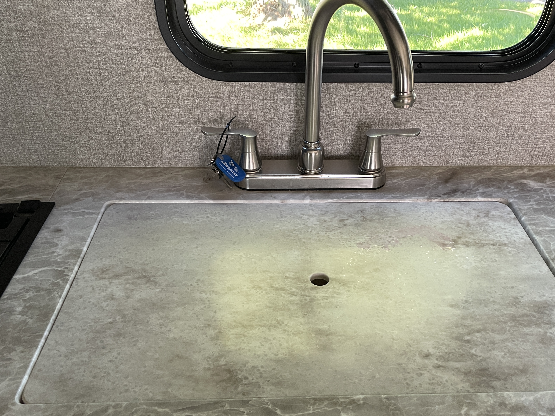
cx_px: 314
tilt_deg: -36.9
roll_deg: +0.2
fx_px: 529
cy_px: 234
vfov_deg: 42.9
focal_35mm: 33
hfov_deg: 55.2
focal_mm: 4.2
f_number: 1.6
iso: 125
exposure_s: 1/60
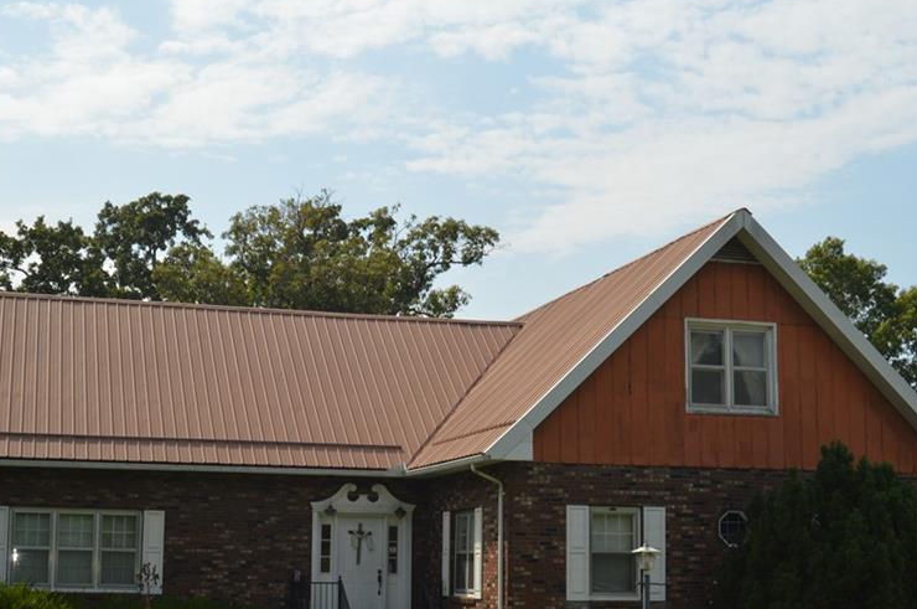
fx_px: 1373
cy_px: 407
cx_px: 387
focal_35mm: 54
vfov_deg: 24.9
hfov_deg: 36.8
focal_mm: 26
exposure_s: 1/200
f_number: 10
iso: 100
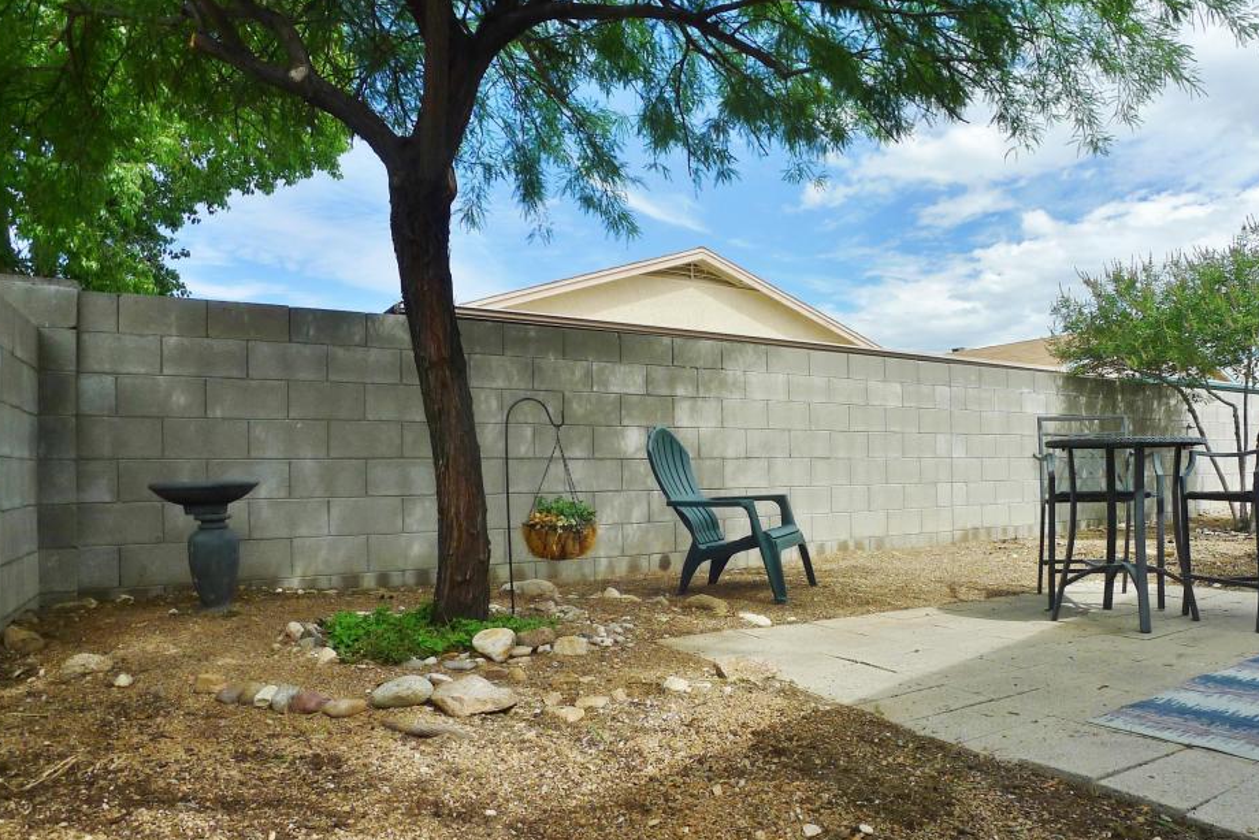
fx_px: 1049
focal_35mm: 30
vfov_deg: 43.5
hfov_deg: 61.4
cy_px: 475
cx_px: 747
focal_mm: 5.1
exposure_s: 1/640
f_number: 4
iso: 80
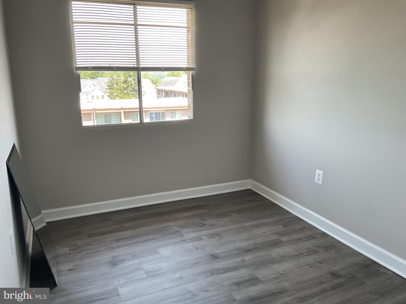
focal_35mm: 29
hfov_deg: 61.7
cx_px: 203
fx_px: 340
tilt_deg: -13.6
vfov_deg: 48.2
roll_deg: +0.2
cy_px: 152
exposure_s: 1/120
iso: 50
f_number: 1.8
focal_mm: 3
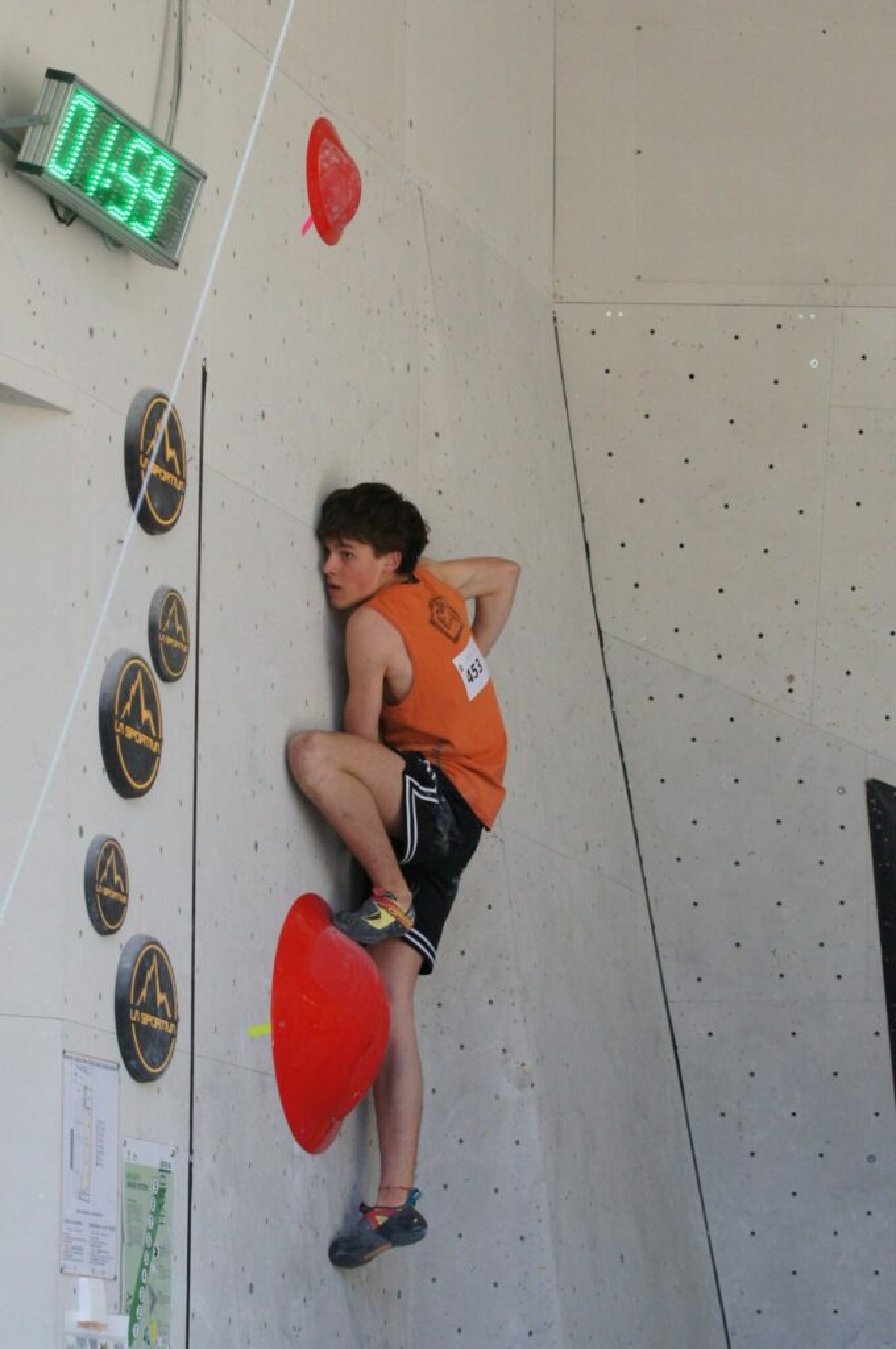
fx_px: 4773
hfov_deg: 10.7
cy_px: 674
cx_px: 448
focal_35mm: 128
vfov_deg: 16.1
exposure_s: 1/2000
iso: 1600
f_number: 4
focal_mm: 85
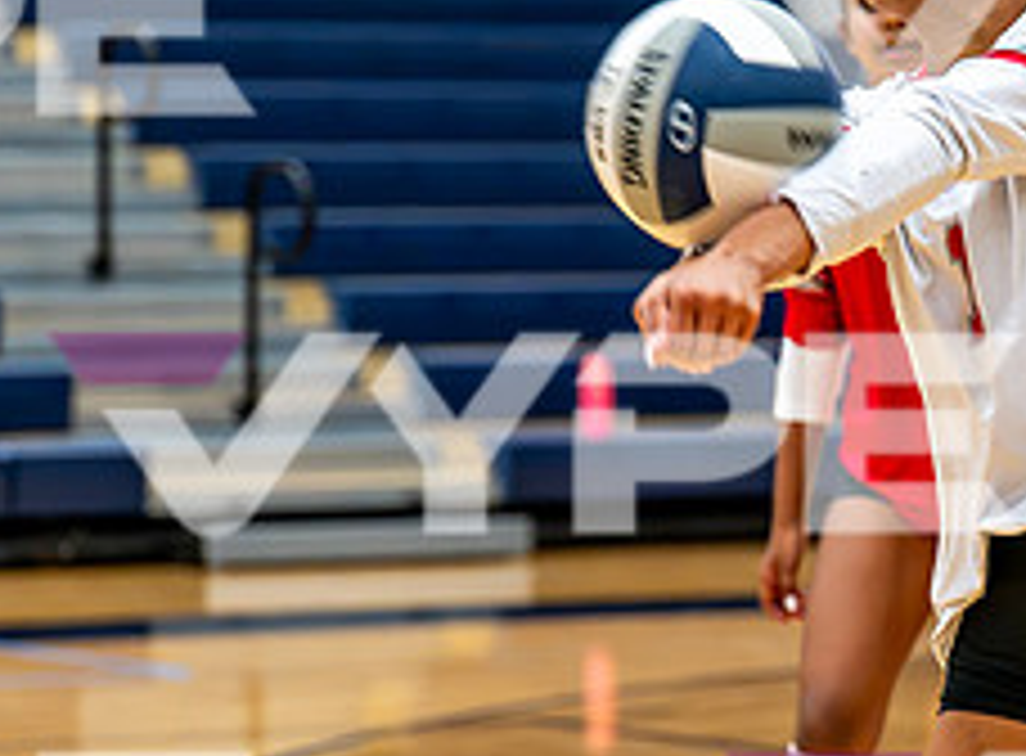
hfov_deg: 9.6
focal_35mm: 208
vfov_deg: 7.1
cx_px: 802
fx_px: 6126
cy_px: 463
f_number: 2.8
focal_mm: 70
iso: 2800
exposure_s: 1/800
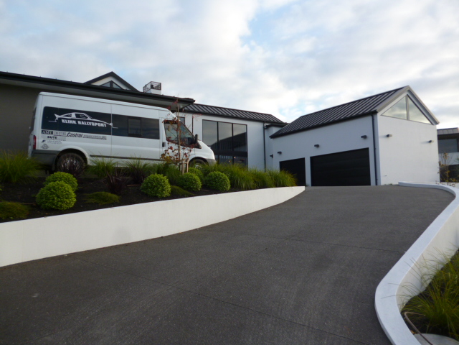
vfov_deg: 49.7
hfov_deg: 63.4
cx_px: 230
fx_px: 371
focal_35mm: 28
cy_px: 172
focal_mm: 5
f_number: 3.1
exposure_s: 1/320
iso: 100
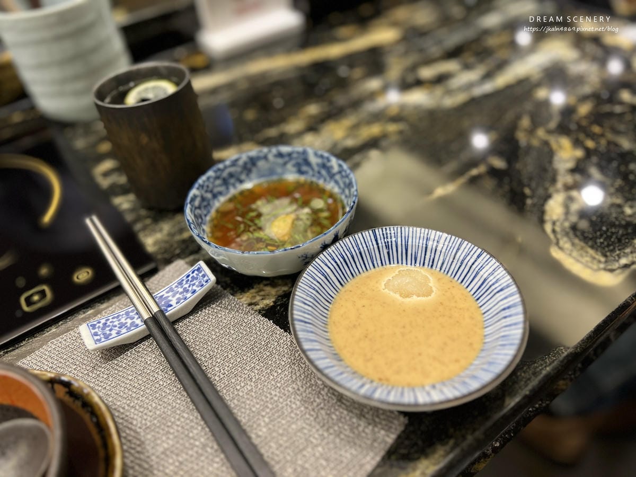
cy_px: 238
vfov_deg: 53.1
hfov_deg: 67.3
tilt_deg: -41.2
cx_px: 318
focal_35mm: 26
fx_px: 478
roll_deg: +7.9
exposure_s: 1/60
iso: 100
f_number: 1.5
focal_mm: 5.7
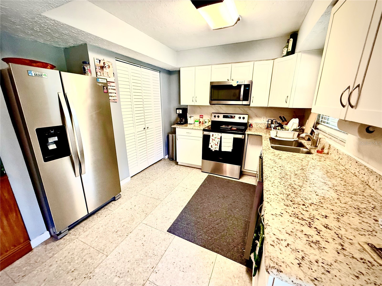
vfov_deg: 85.7
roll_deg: -0.6
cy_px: 143
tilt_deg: -14.7
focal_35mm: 14
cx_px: 191
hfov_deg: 102.1
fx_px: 154
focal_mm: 2.22
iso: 400
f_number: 2.2
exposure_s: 1/60
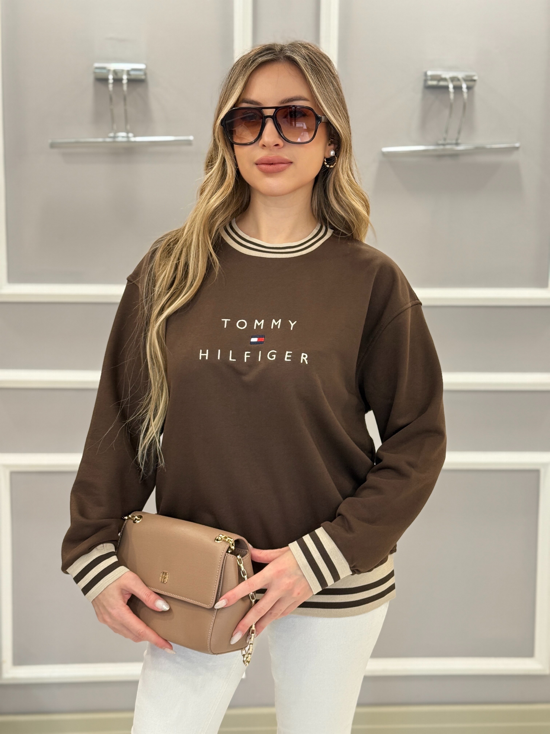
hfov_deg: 30.3
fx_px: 1017
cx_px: 275
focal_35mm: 48
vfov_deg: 39.7
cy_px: 367
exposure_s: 1/60
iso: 125
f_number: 1.78
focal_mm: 6.76
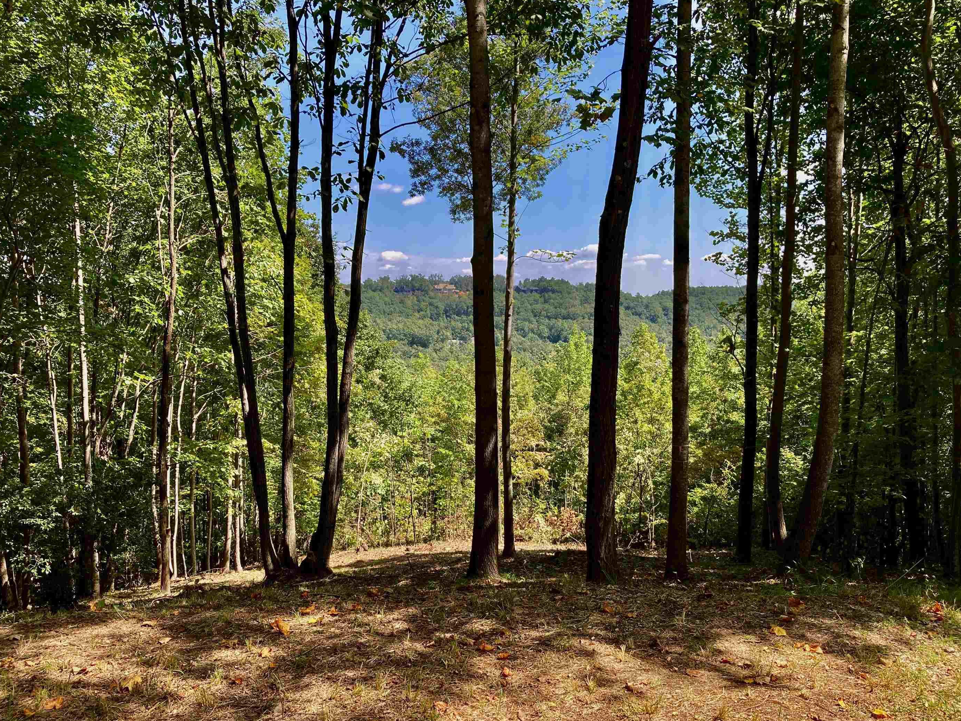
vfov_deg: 45.4
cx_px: 484
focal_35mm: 31
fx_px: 861
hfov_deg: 58.4
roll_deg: +0.0
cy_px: 379
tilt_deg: -6.2
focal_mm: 3.99
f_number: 1.8
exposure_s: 1/631
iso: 20
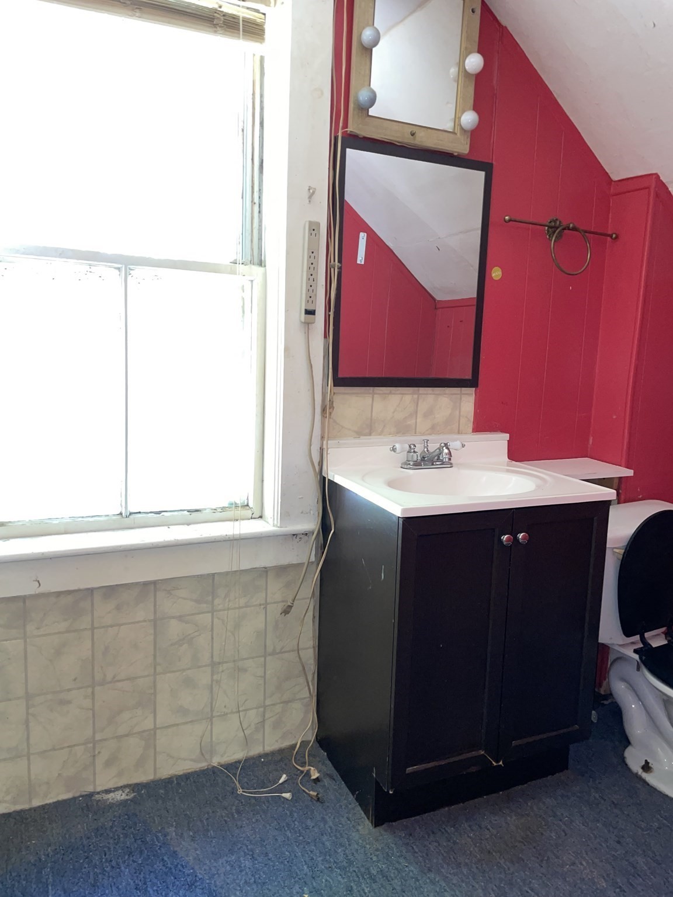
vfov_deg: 67.3
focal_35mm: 26
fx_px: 674
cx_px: 336
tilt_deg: -6.4
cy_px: 448
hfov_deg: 53.1
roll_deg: -1.9
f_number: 1.6
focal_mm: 4.2
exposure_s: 1/13
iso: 160
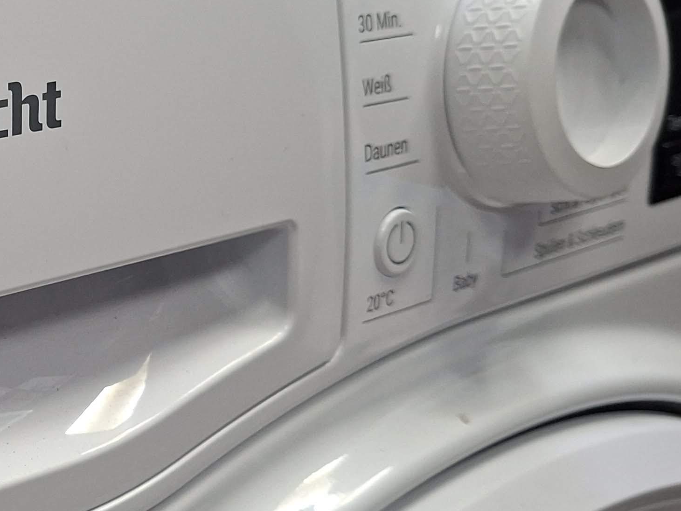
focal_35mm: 63
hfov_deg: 27.3
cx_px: -124
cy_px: 294
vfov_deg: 23.3
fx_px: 1239
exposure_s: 1/100
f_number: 1.8
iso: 250
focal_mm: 5.54
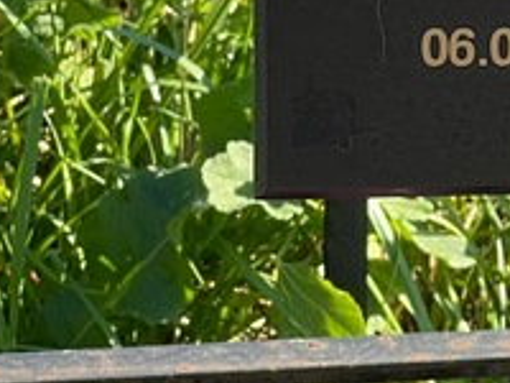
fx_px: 4538
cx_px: 615
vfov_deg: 4.8
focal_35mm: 308
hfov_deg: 6.4
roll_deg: -1.7
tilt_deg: -19.1
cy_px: -117
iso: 32
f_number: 2.8
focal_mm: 9
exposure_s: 1/189
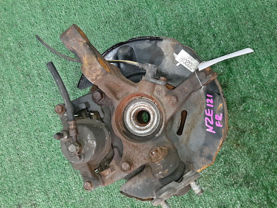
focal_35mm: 26
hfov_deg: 67.3
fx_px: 208
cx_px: 138
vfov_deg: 53.1
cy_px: 104
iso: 229
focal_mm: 3.93
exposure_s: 1/50
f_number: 1.7
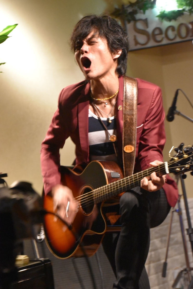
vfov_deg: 19.4
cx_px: 96
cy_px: 144
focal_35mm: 105
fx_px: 843
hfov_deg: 13.1
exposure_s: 1/60
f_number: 5.3
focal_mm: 70
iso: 4500
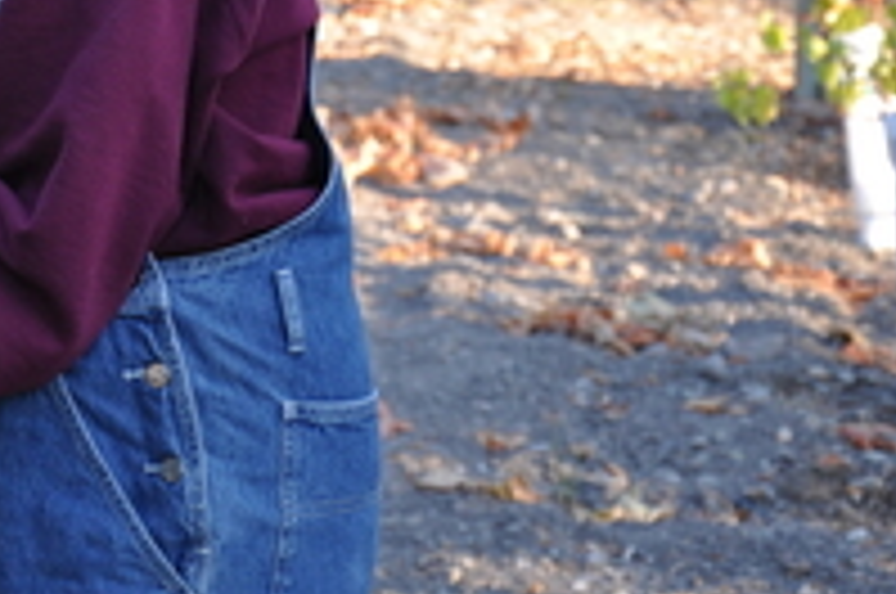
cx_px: -171
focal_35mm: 188
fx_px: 4672
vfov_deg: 7.2
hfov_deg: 10.8
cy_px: -90
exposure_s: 1/100
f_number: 5
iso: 400
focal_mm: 50
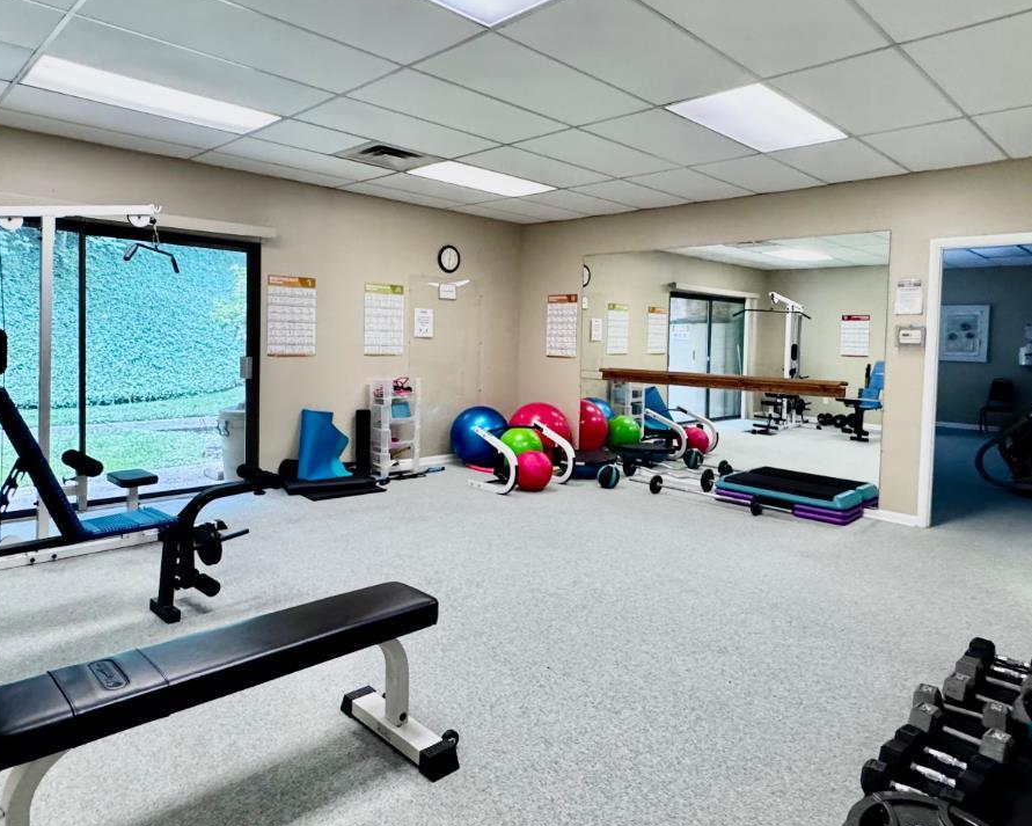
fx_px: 703
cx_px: 556
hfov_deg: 72.5
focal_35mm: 23
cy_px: 368
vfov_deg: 60.7
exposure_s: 1/118
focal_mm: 2.22
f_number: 2.2
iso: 320
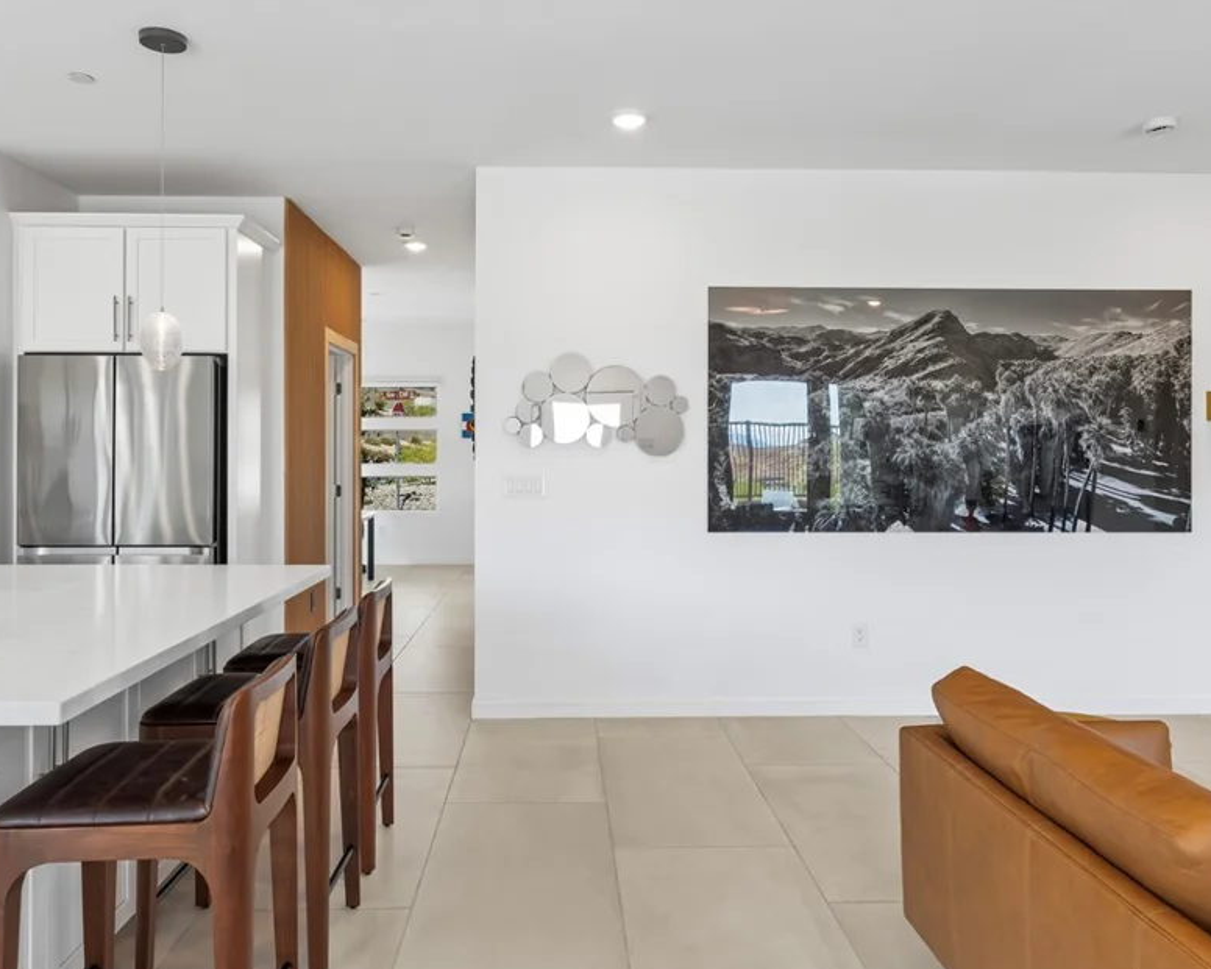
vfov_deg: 54.9
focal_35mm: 26
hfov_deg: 66.0
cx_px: 579
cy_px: 452
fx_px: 932
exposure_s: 1/3
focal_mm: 21
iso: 400
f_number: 8
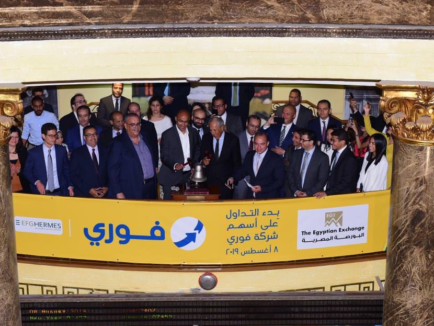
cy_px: 160
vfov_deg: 17.8
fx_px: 1041
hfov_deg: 23.5
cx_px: 205
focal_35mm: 83
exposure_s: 1/125
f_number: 3.2
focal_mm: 70
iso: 1000
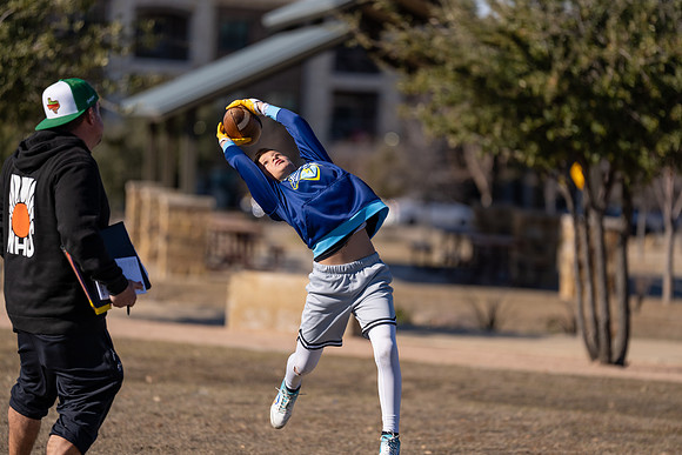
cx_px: 341
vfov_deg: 6.9
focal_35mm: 200
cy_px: 228
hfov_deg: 10.3
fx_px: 3790
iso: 100
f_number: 2.8
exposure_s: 1/2500
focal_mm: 200
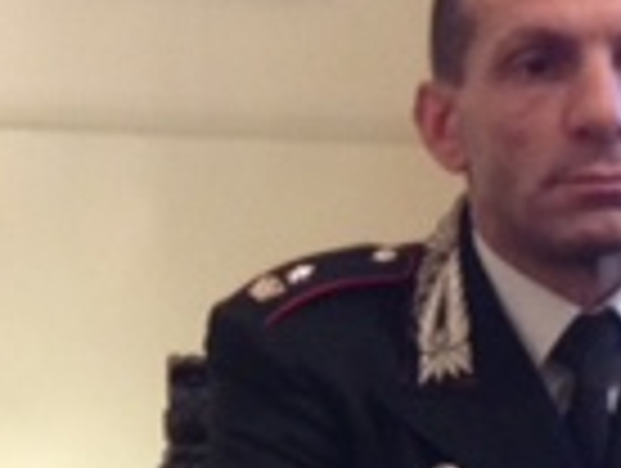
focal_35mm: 162
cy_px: 270
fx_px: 2911
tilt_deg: -2.9
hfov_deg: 12.1
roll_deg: -0.8
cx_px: 50
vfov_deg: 9.2
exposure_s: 1/20
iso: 250
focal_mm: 4.28
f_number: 2.4
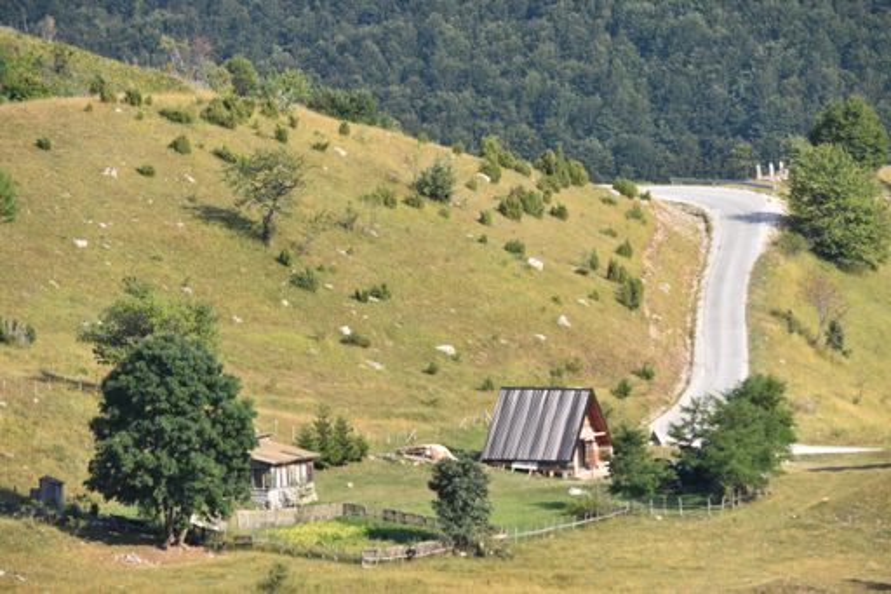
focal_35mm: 300
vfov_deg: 4.6
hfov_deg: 6.9
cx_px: 446
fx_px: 7422
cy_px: 297
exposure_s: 1/1000
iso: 400
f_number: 8
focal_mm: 200
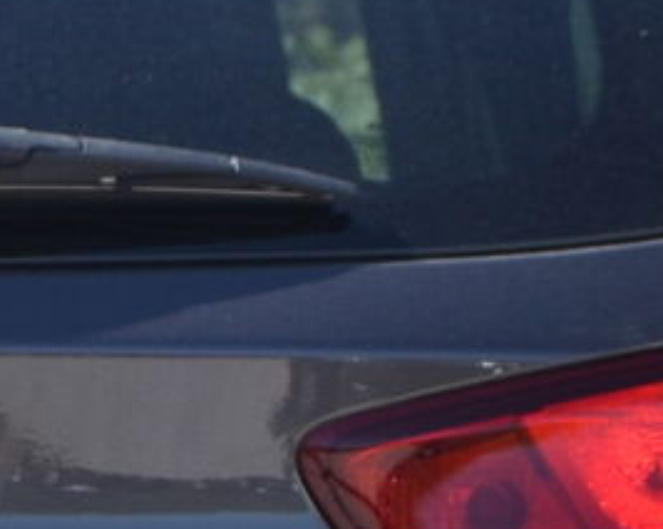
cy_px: 680
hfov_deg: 5.0
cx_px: -464
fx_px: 7546
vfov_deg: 4.0
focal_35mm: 385
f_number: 7.1
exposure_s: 1/200
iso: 100
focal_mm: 38
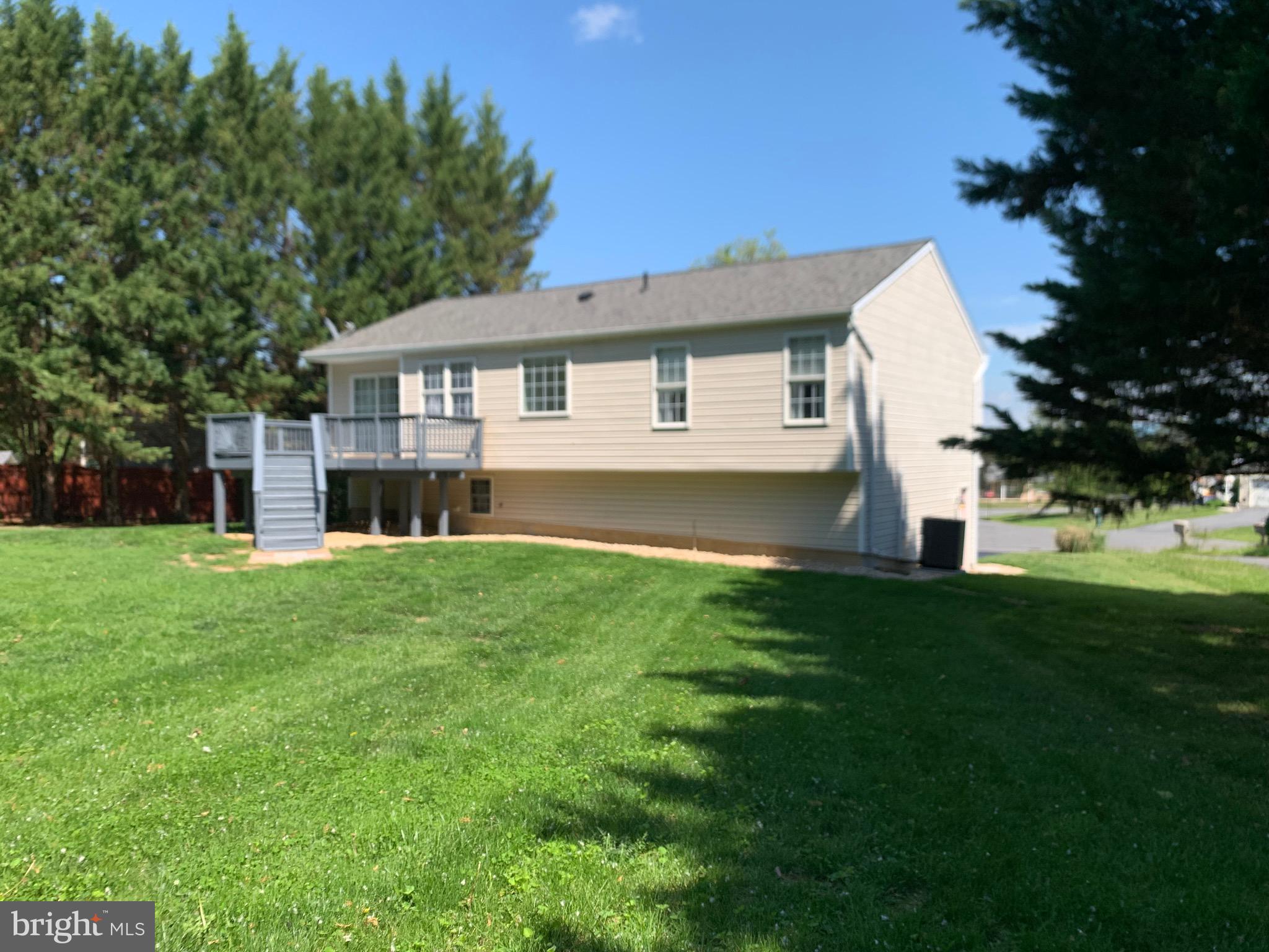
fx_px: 953
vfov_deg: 53.1
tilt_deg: -0.7
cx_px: 634
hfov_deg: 67.3
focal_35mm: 26
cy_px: 476
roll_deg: -0.7
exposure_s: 1/2364
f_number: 1.8
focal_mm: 4.25
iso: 25
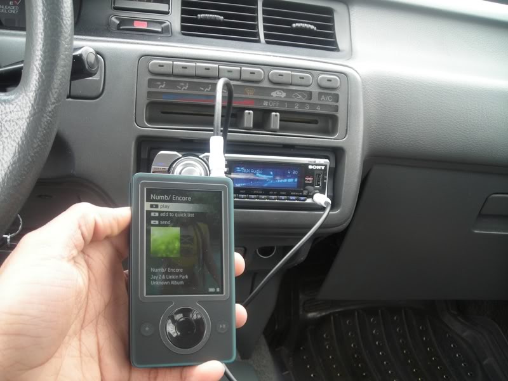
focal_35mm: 38
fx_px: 558
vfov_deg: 37.7
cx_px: 254
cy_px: 190
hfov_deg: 49.0
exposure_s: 1/30
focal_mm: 6.3
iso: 98
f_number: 3.2
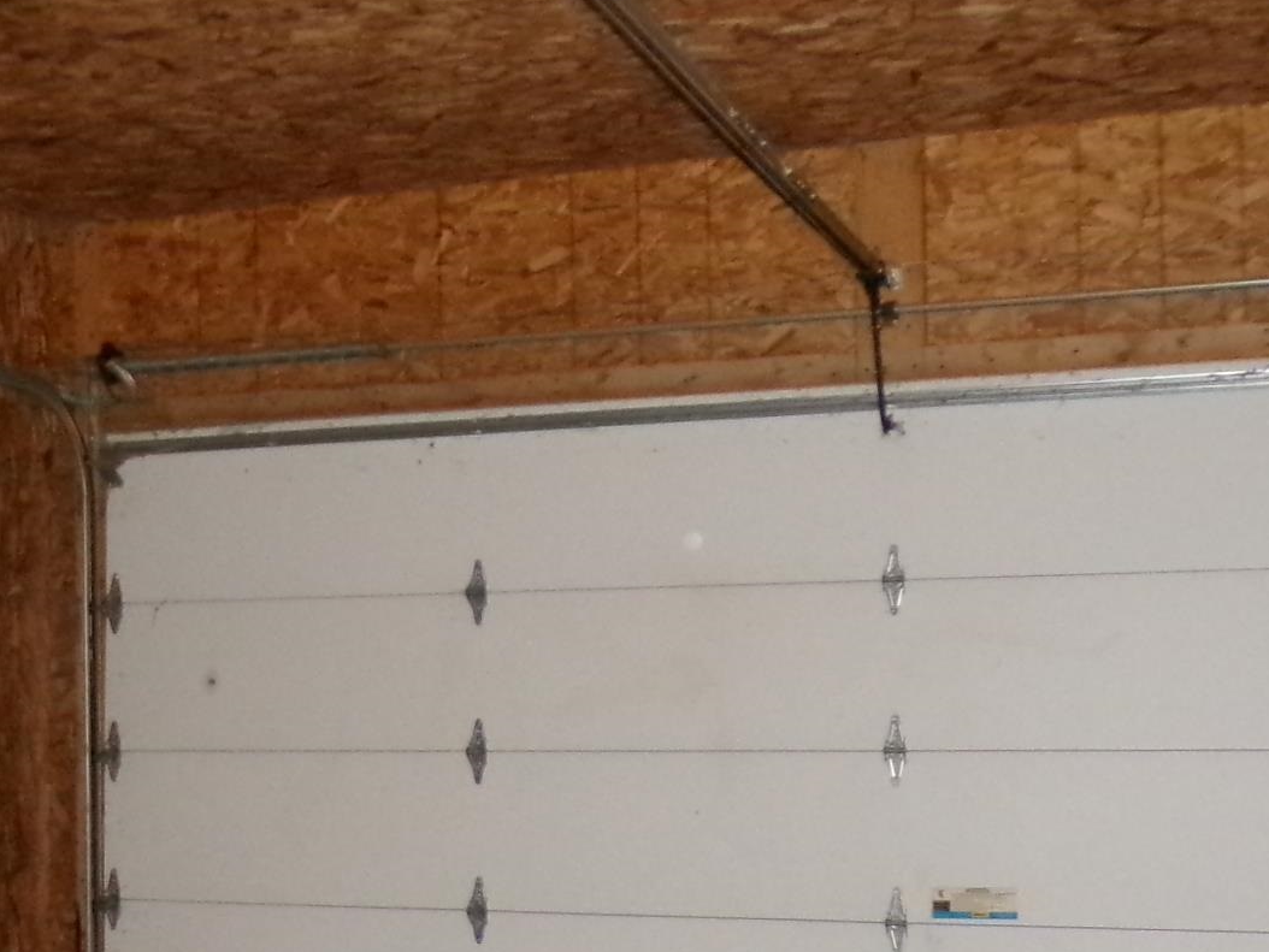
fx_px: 2163
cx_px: 477
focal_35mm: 59
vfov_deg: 24.7
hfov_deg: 32.5
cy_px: 654
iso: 800
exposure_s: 1/17
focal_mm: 4.3
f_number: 3
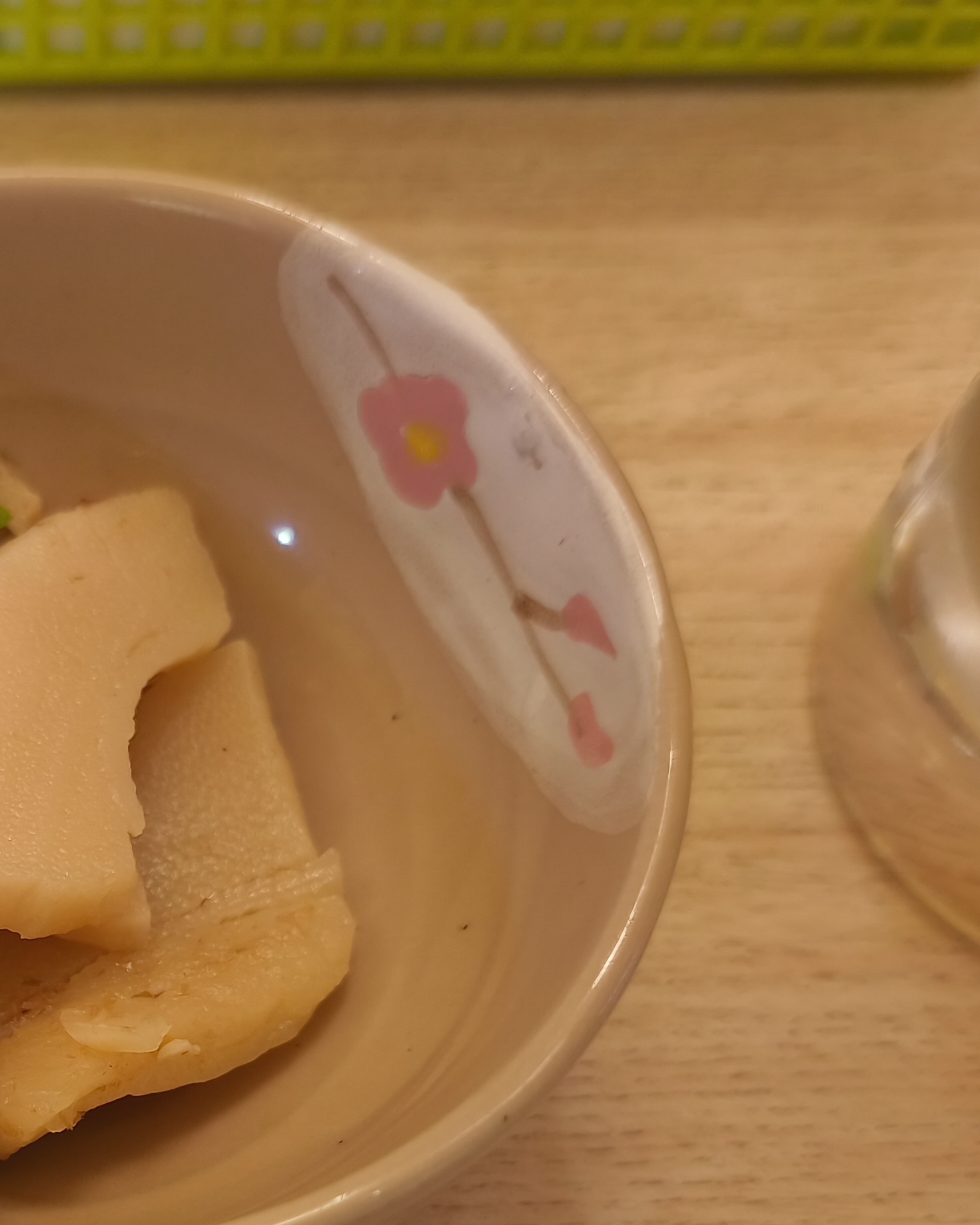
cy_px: 946
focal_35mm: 50
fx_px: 1813
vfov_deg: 36.3
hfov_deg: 28.5
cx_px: 10
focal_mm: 6.57
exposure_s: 1/50
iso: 400
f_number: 1.6
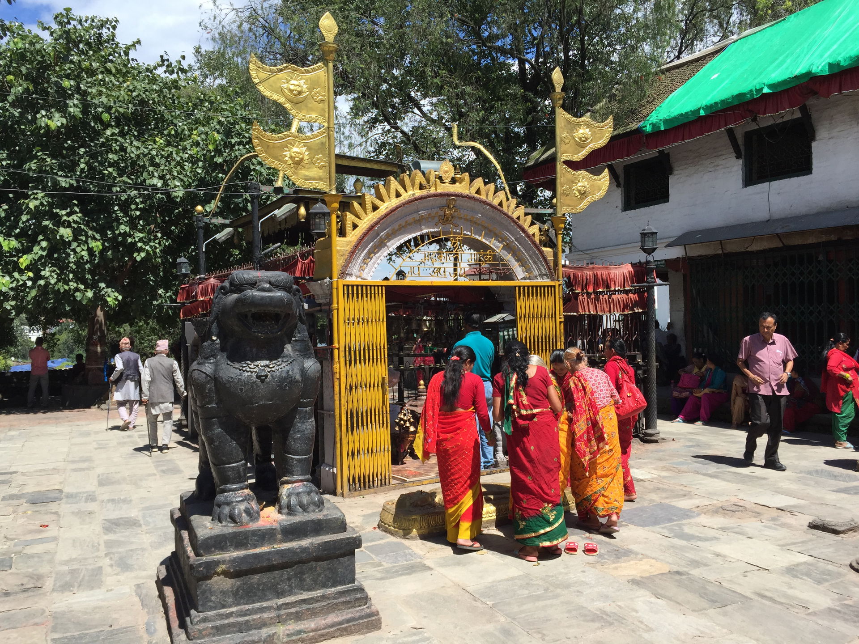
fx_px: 720
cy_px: 322
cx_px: 430
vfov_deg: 48.2
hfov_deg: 61.7
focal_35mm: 29
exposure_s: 1/1464
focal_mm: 4.15
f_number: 2.2
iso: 32
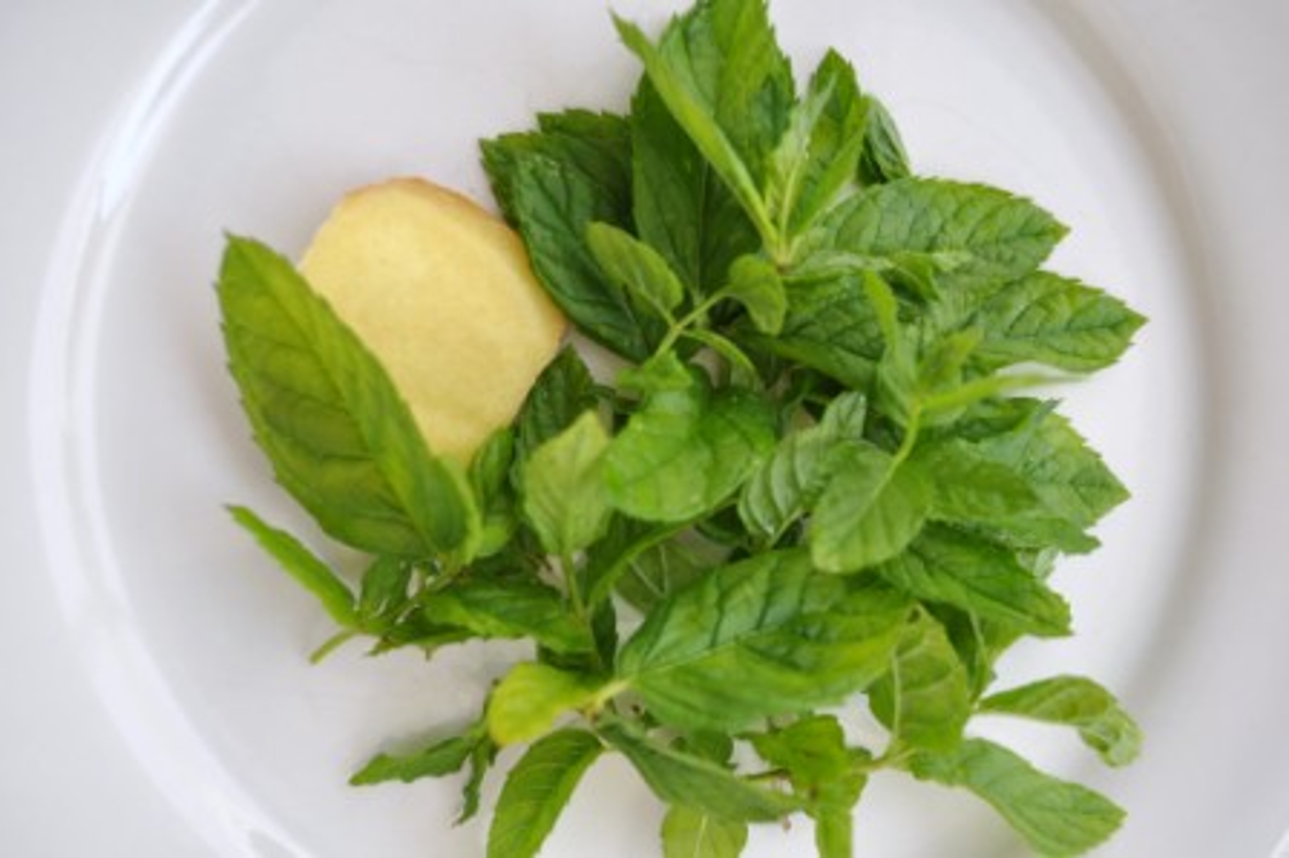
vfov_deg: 39.9
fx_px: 1181
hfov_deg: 57.3
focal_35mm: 33
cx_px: 644
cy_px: 429
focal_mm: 22
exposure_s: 1/125
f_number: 5.6
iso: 250
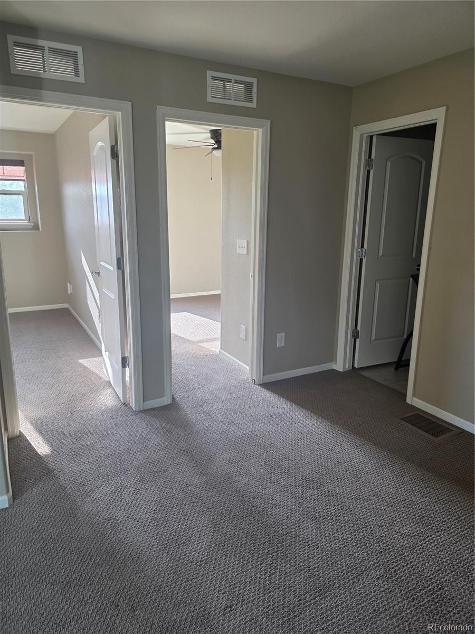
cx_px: 238
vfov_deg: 73.9
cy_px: 317
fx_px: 421
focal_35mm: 23
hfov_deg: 58.9
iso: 125
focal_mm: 6.3
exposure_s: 1/120
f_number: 1.7
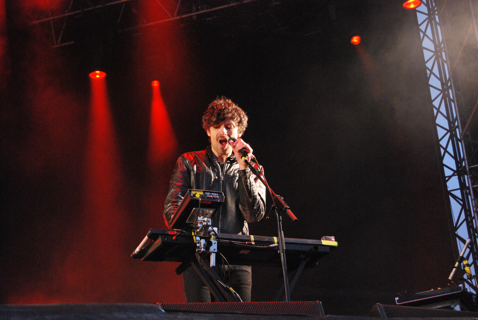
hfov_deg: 24.6
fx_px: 1097
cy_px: 160
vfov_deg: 16.6
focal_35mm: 82
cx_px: 239
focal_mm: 55
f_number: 6.3
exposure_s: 1/125
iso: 1600
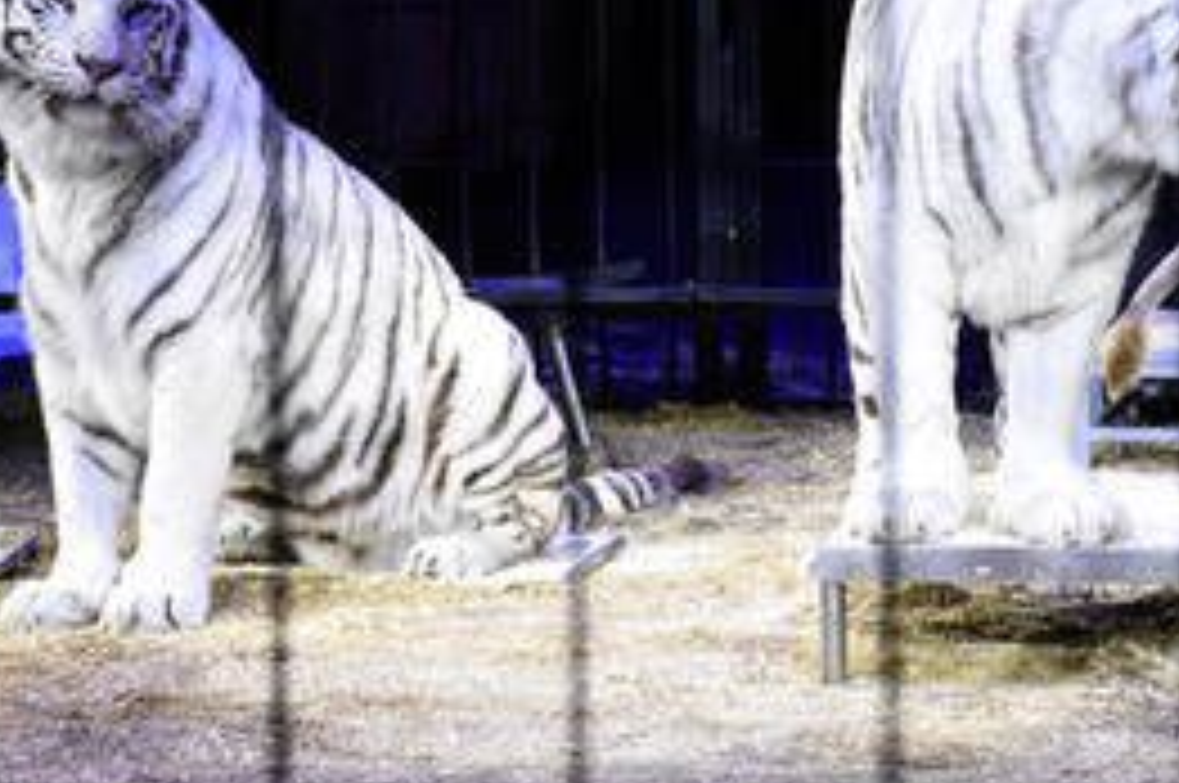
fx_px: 9453
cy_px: 234
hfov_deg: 7.1
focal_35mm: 289
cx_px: 767
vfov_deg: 4.7
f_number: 6.3
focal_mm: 112
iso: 2500
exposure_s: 1/160
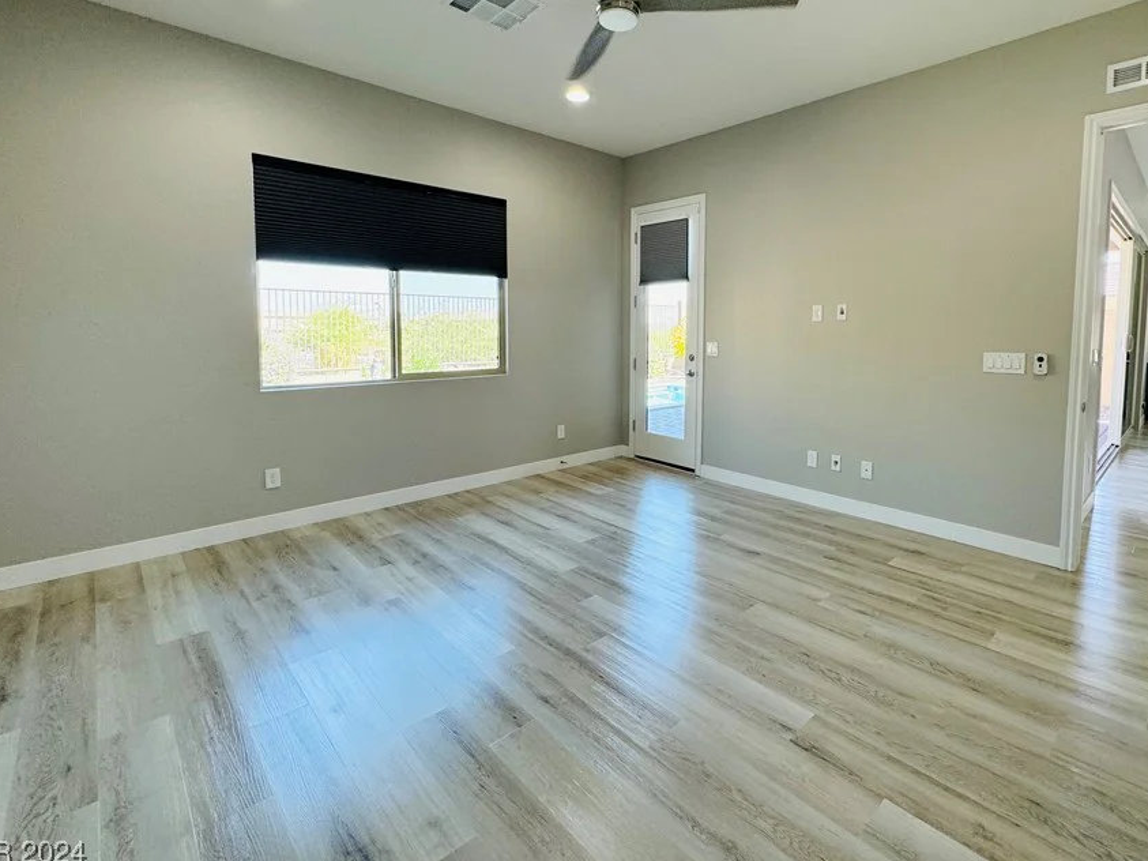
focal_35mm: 17
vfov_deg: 74.2
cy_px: 360
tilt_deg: -4.3
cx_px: 645
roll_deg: -0.7
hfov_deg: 90.6
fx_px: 564
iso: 160
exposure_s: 1/120
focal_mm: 2.22
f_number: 2.2
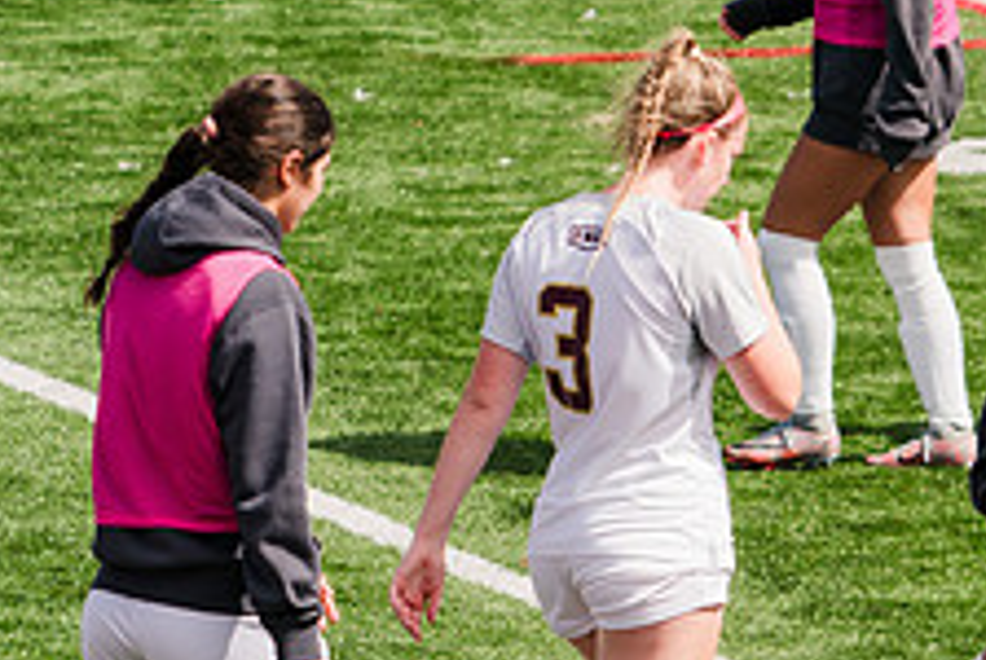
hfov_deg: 3.6
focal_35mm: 564
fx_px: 15467
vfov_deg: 2.4
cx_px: 1255
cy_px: 539
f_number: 5.6
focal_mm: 218
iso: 250
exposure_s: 1/1600
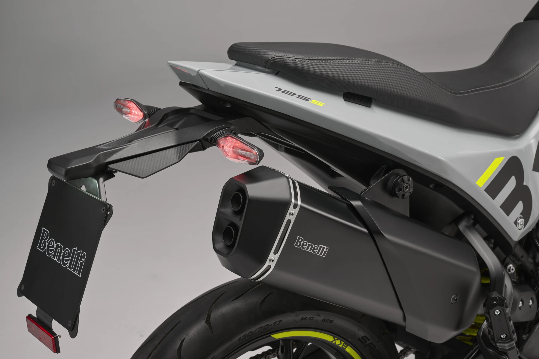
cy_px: 180
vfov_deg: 19.5
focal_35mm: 70
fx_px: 1048
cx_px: 270
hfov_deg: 28.8
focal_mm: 70
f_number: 11
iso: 100
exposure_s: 1/8
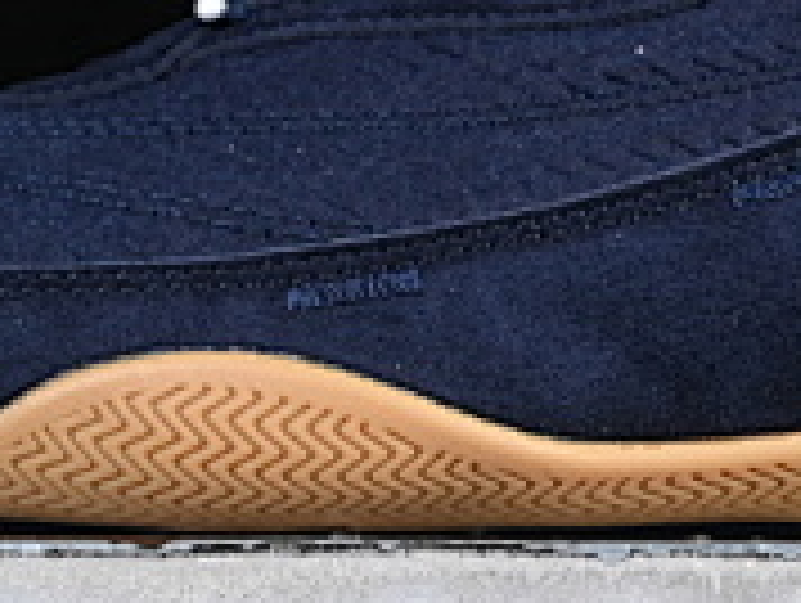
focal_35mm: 324
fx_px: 7507
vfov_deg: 4.6
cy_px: -205
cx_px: 720
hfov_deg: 6.1
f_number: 6.3
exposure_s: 1/60
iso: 160
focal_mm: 50
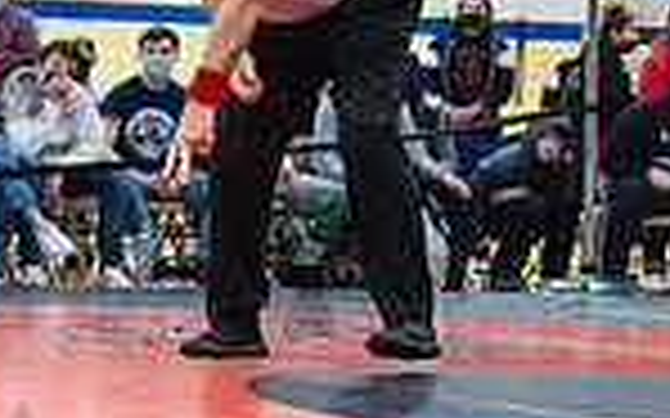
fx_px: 2537
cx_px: -562
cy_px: 263
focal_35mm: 139
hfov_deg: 13.4
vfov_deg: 9.4
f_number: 3.5
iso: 4000
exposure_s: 1/400
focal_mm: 35
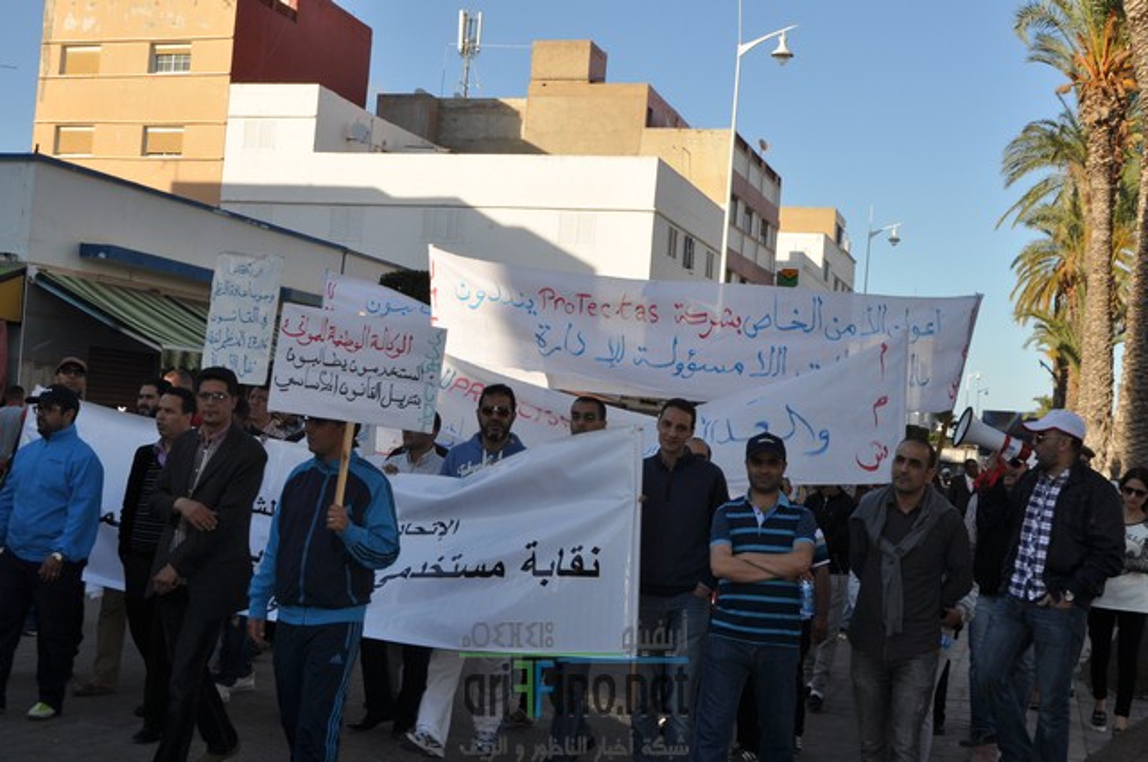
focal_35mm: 45
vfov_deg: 29.8
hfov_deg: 43.7
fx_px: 1433
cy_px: 381
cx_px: 574
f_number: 11
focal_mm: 30
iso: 200
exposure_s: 1/200
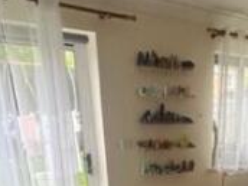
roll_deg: -0.3
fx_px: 315
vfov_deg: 27.5
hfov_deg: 41.7
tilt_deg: -18.9
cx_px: 185
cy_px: 242
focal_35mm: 44
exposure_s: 1/99
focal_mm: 1.57
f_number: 1.8
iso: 64
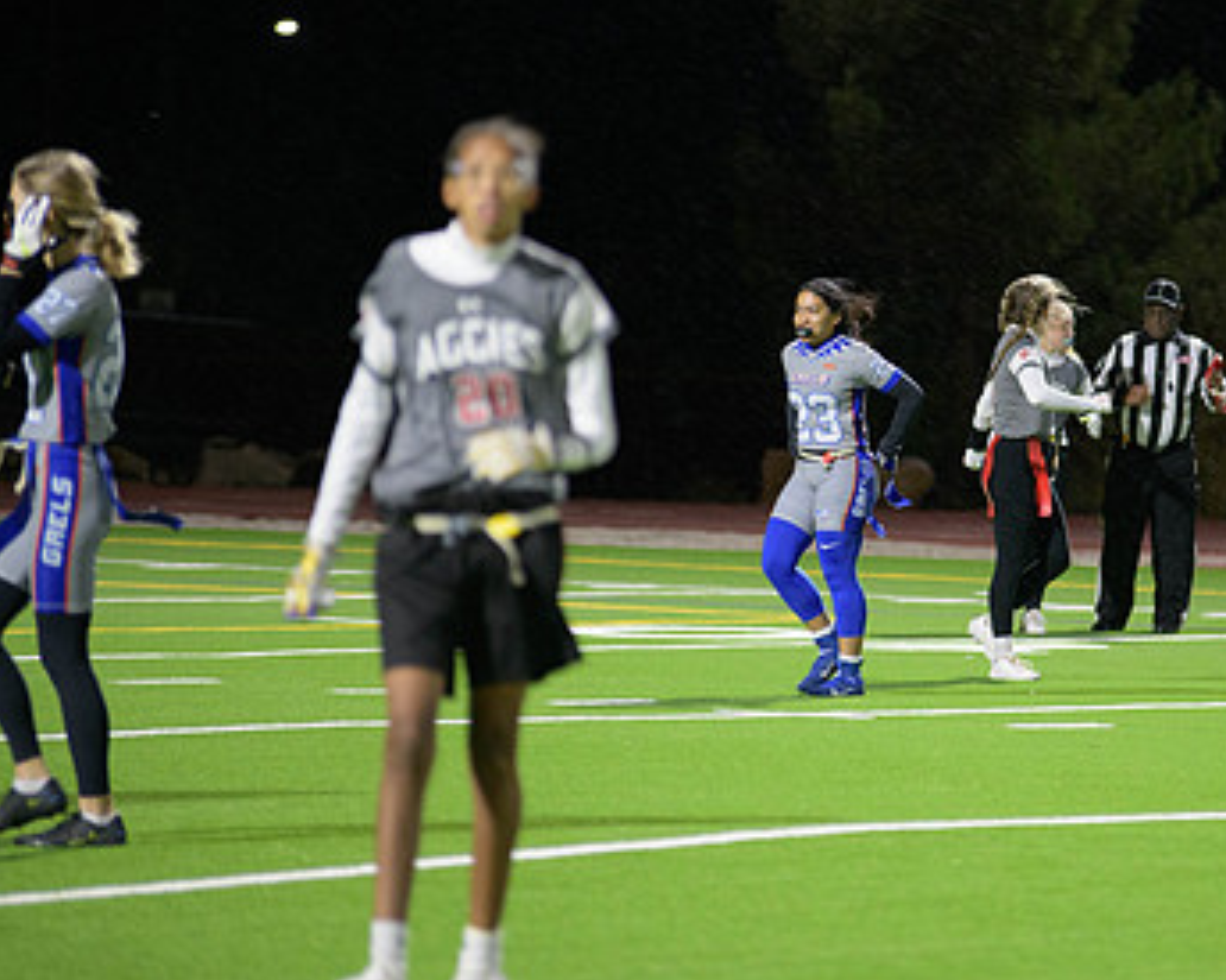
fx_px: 10048
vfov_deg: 5.6
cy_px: 372
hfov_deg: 7.0
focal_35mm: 277
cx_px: 969
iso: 1800
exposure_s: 1/200
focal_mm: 175
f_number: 2.8
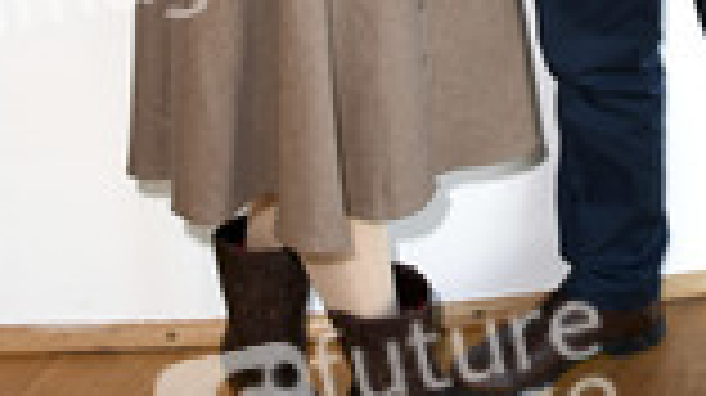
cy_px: -266
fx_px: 1496
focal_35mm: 80
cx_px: 517
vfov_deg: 13.8
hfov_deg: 26.3
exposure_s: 1/125
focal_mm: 20
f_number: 4.5
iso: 180
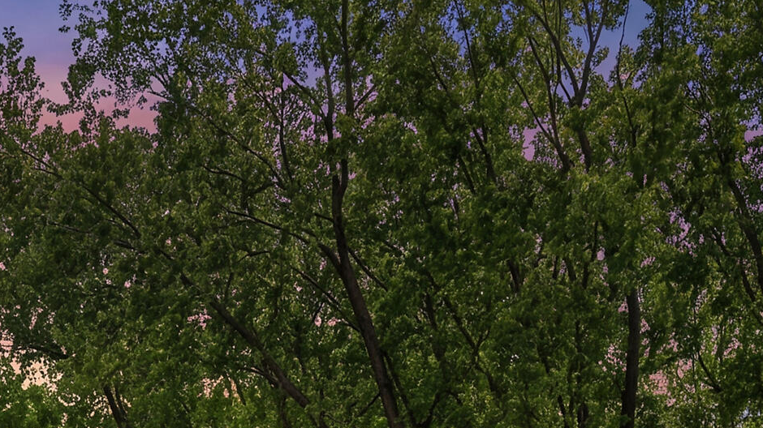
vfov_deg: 11.5
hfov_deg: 21.5
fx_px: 1962
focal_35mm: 97
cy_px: 784
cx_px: 59
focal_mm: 29
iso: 640
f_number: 9
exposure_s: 1/160
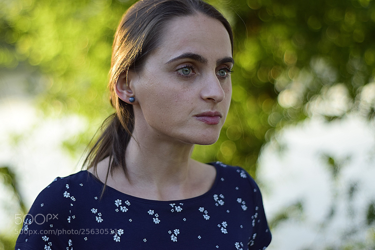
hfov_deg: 27.0
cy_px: 125
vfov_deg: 18.2
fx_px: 781
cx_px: 188
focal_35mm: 75
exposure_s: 1/250
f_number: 1.8
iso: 100
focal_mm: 50
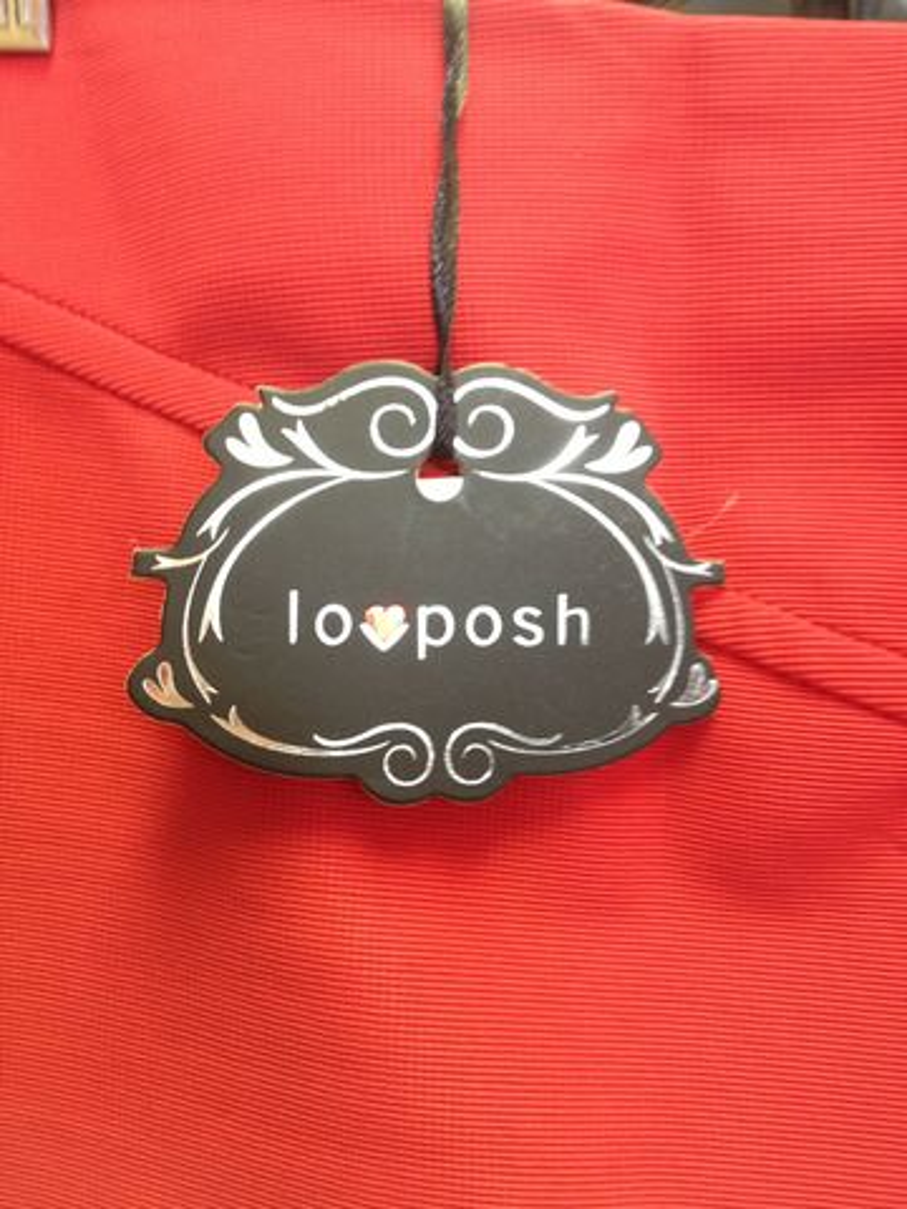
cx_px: 454
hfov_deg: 40.7
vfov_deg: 52.6
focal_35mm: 35
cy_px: 604
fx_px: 1223
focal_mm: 4.28
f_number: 2.4
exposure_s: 1/20
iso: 200
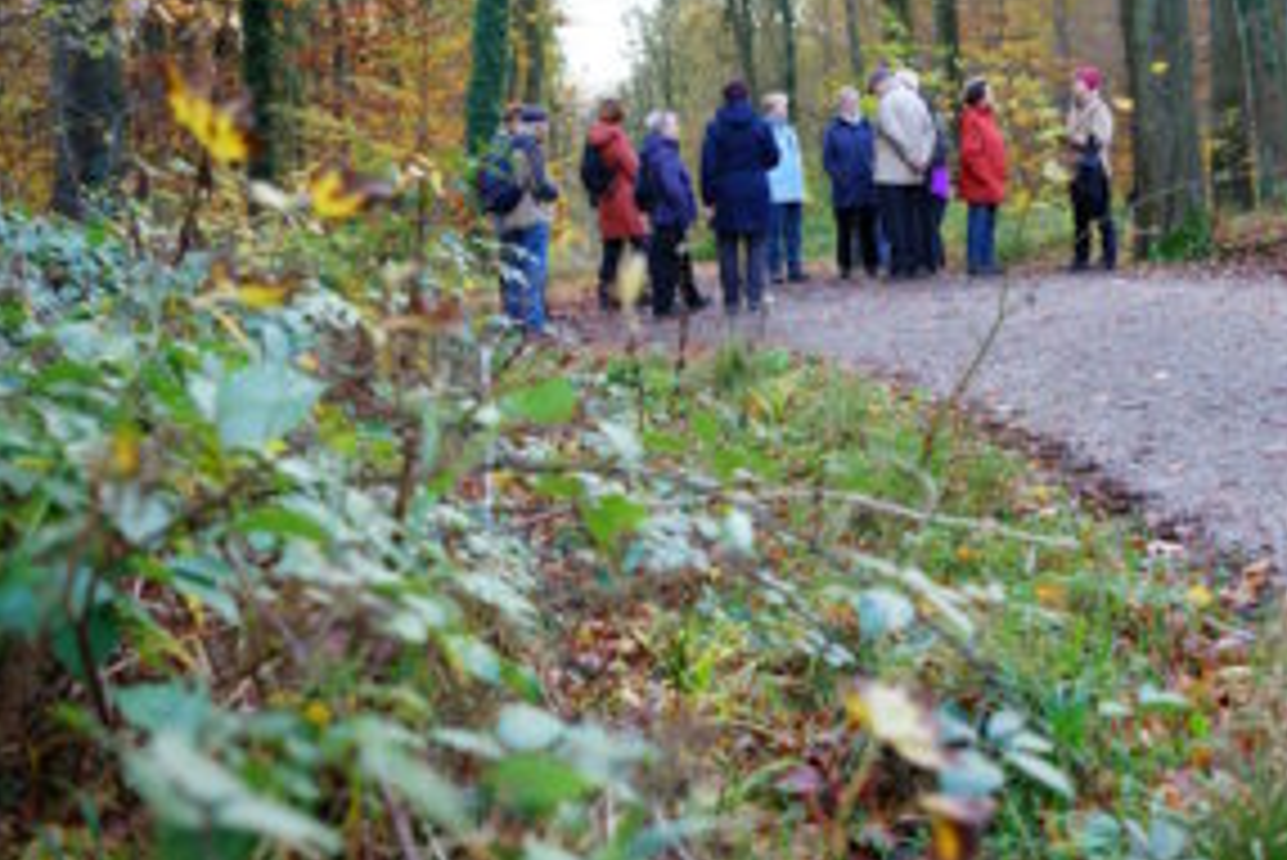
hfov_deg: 40.3
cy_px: 268
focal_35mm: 49
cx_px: 716
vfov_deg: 27.3
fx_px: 1753
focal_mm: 35
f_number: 4
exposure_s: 1/60
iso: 160
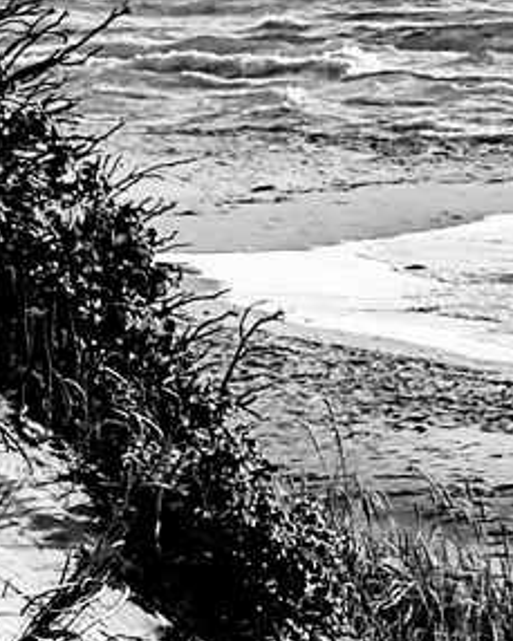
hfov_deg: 2.1
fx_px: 14131
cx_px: 1626
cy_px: 588
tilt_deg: -3.0
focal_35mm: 745
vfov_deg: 2.6
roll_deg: -0.2
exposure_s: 1/2024
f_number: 2.8
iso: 50
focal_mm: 15.66
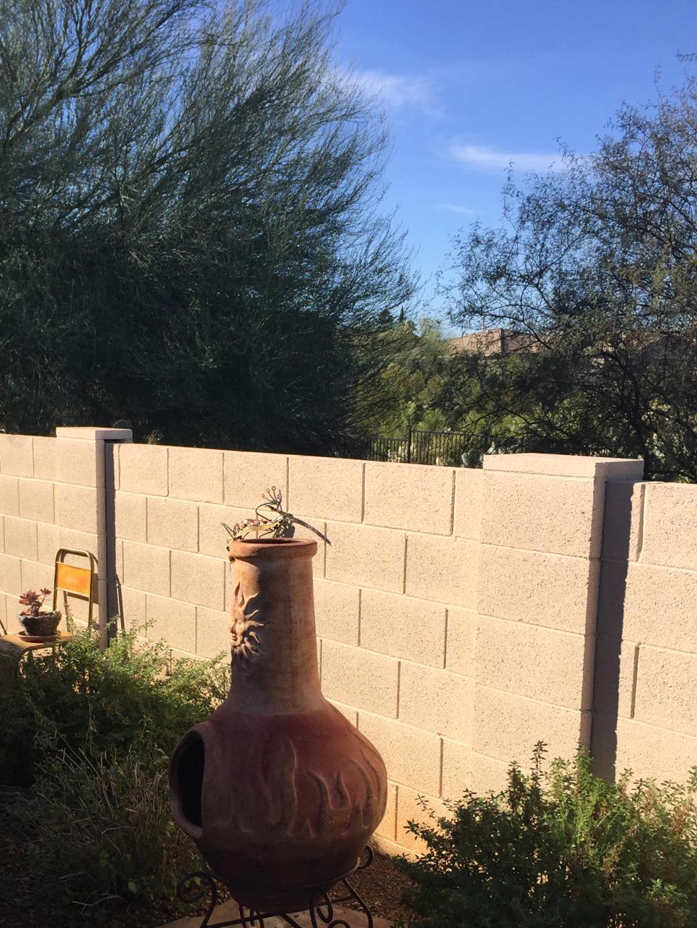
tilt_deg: -10.6
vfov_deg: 41.5
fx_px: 1208
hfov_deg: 31.6
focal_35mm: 45
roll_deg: +0.5
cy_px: 629
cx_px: 176
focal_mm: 4.15
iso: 32
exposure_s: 1/1464
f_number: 2.2
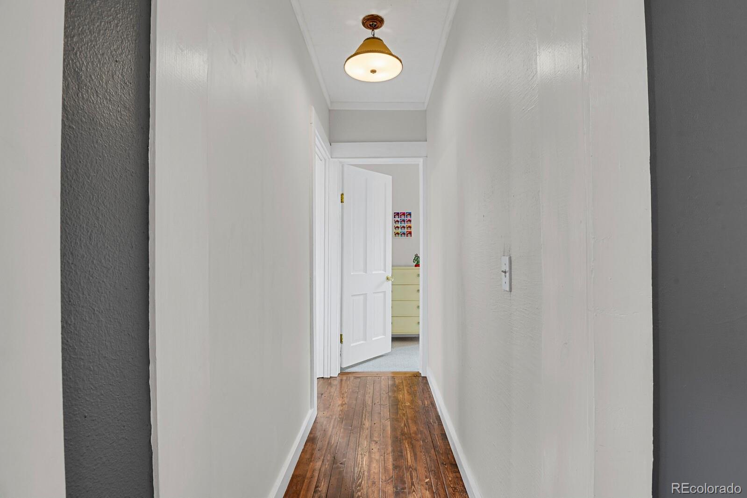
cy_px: 249
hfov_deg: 93.3
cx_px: 374
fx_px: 353
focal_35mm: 17
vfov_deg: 70.4
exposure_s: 2.5
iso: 250
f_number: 8
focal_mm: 17
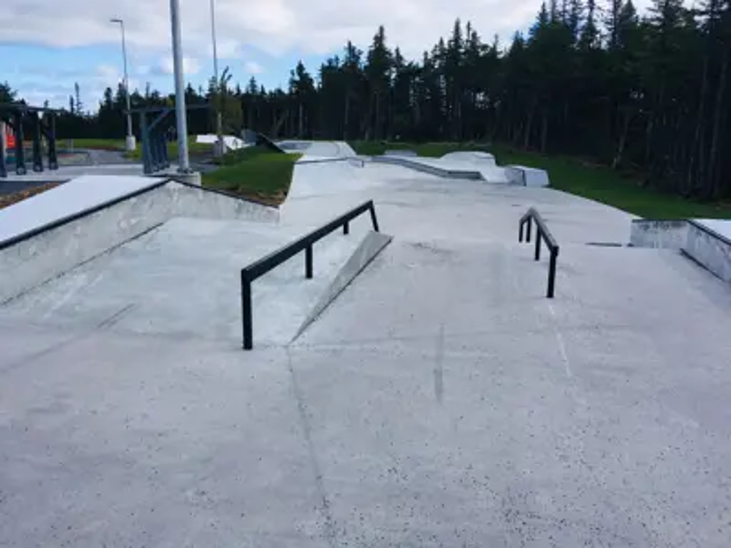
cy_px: 274
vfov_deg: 48.2
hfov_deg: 61.7
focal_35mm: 29
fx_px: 612
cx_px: 366
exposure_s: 1/1350
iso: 25
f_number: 2.2
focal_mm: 4.15
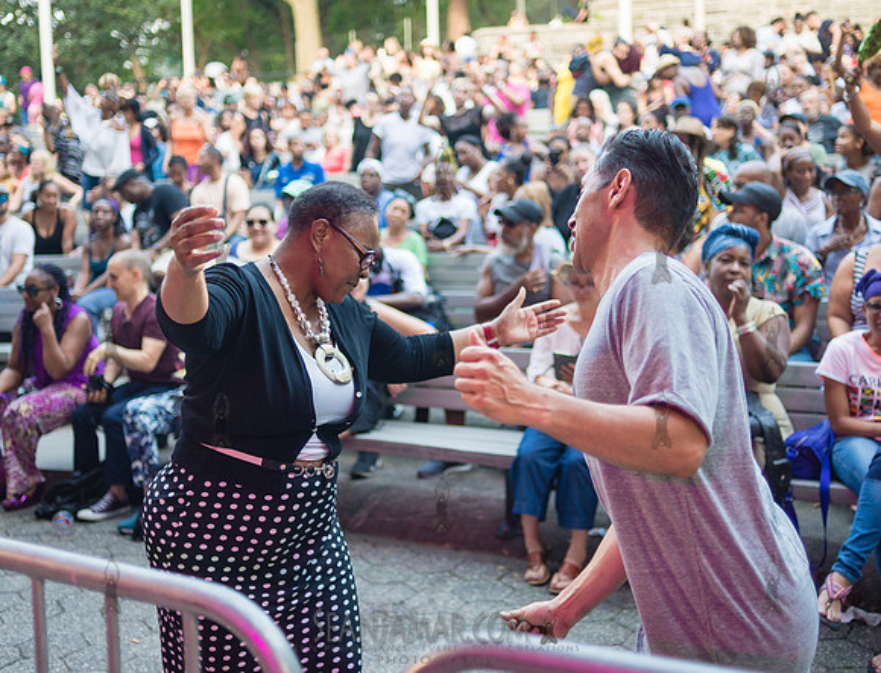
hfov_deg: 42.5
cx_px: 433
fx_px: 1134
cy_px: 298
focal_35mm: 44
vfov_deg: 33.0
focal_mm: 35
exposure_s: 1/640
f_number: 2
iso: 1250
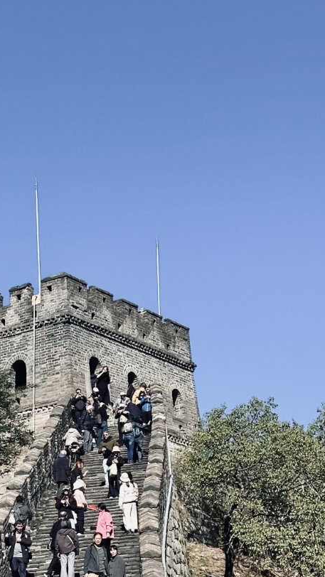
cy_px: 454
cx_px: -78
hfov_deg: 11.5
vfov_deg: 20.5
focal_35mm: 103
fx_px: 1577
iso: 64
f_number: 1.8
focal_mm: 6.9
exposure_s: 1/3058
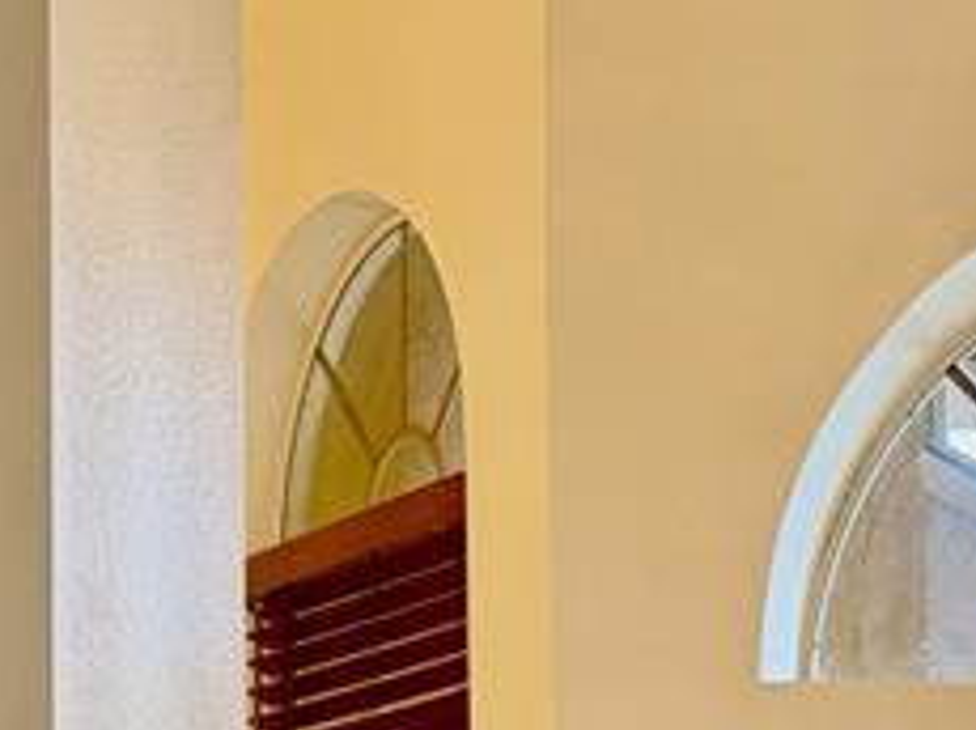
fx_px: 3014
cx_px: 1451
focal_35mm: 107
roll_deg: -0.4
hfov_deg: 16.8
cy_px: 1345
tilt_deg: -2.5
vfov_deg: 12.5
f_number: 1.78
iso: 200
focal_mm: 6.76
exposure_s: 1/120
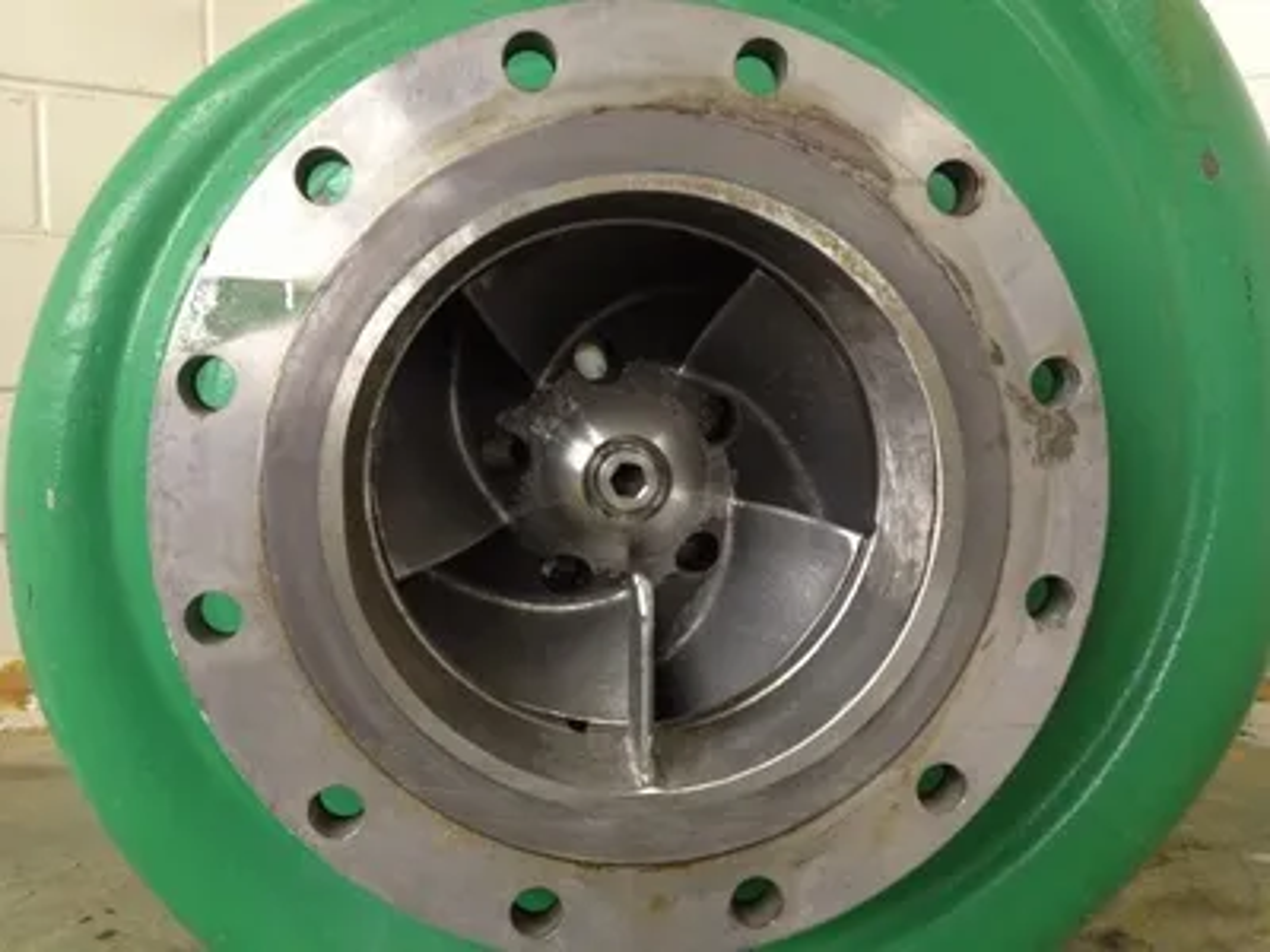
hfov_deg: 52.6
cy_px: 476
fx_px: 1284
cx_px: 635
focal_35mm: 35
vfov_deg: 40.7
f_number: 2.4
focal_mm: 4.28
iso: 200
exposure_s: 1/20
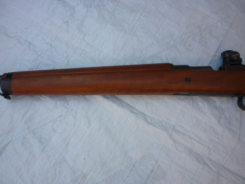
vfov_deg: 42.9
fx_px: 234
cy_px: 92
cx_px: 122
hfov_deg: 55.4
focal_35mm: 33
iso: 80
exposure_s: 1/160
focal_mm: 5.5
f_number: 2.8
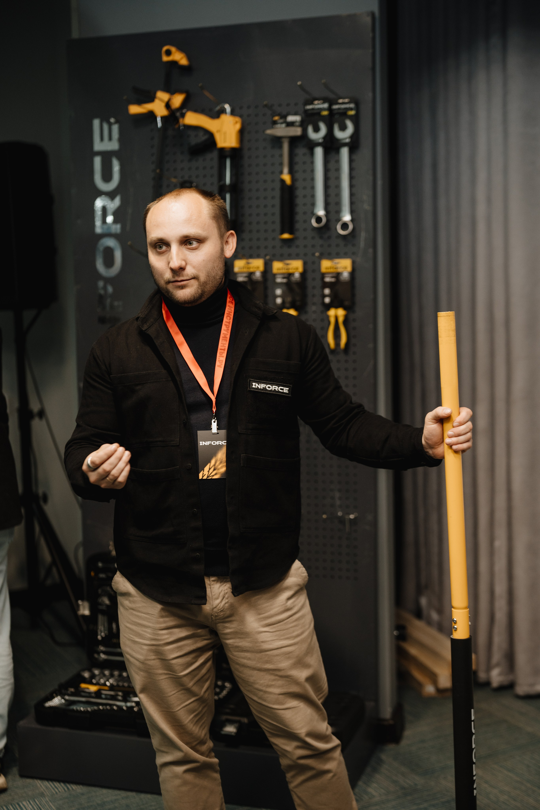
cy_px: 405
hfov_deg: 27.0
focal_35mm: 50
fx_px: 1125
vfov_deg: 39.6
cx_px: 270
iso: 500
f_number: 2
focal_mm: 50
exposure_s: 1/160
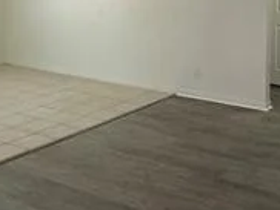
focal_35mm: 57
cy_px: -6
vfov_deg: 24.4
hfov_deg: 33.3
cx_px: 200
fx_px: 462
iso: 250
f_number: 1.9
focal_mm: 2.2
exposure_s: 1/120
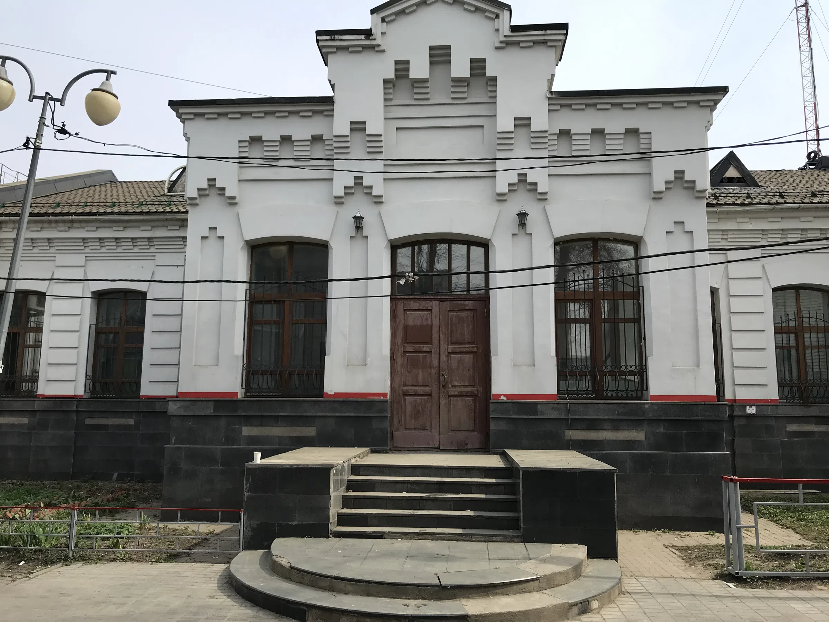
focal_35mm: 28
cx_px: 414
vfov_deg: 49.7
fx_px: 671
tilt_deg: +11.3
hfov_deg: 63.4
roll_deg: +0.0
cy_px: 311
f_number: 1.8
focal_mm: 3.99
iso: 20
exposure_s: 1/1681
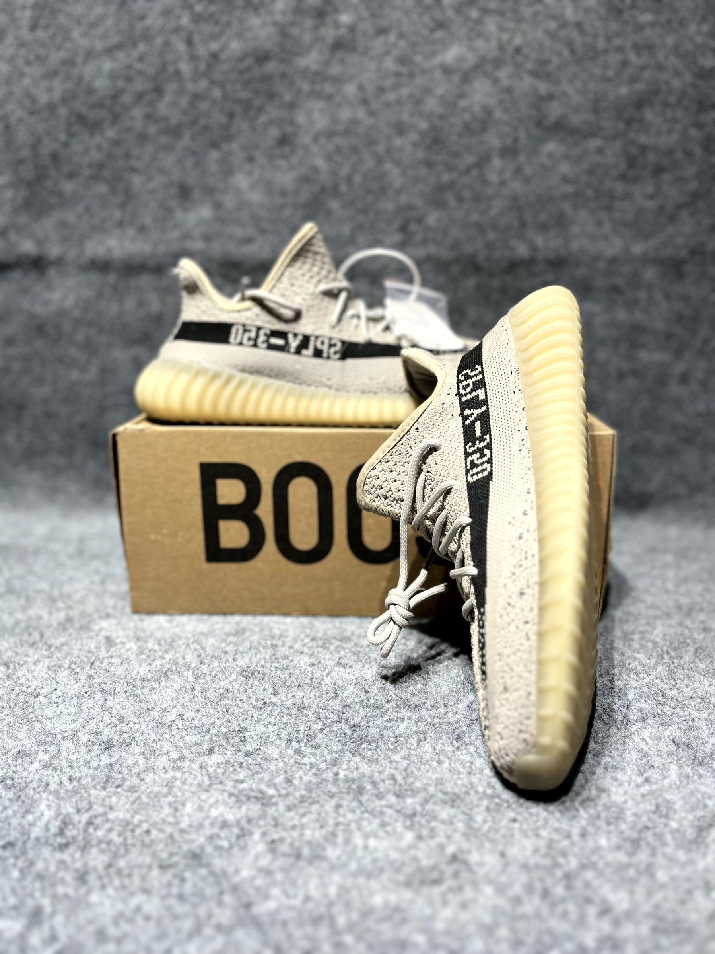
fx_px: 716
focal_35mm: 26
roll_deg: -0.6
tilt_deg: -15.3
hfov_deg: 53.1
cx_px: 358
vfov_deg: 67.3
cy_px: 477
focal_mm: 5.1
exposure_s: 1/100
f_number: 1.6
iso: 50
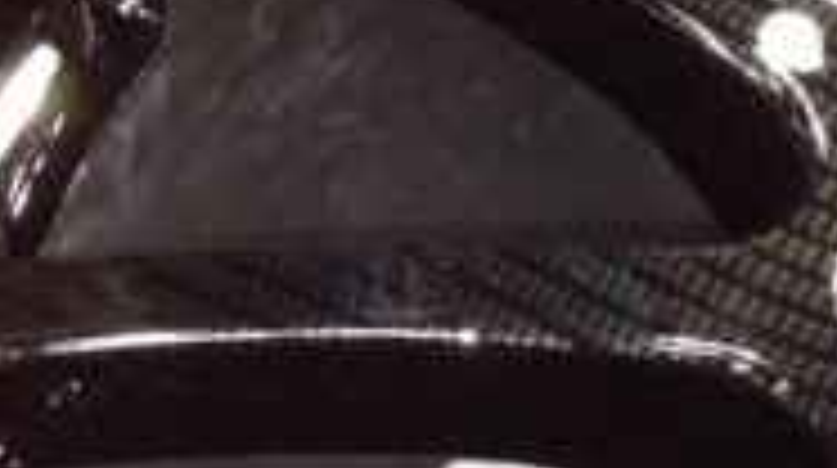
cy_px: 526
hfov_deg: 13.0
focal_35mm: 155
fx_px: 3435
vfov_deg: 7.7
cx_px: 1328
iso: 160
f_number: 2.4
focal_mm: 4.13
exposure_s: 1/20
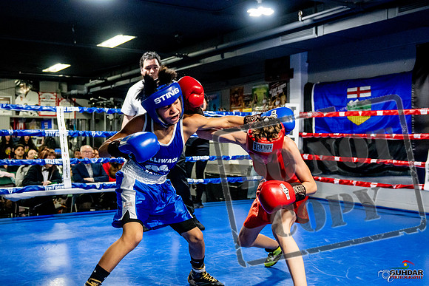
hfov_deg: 45.4
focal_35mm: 43
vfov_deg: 31.2
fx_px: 513
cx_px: 214
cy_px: 143
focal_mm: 29
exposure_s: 1/800
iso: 5000
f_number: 2.8
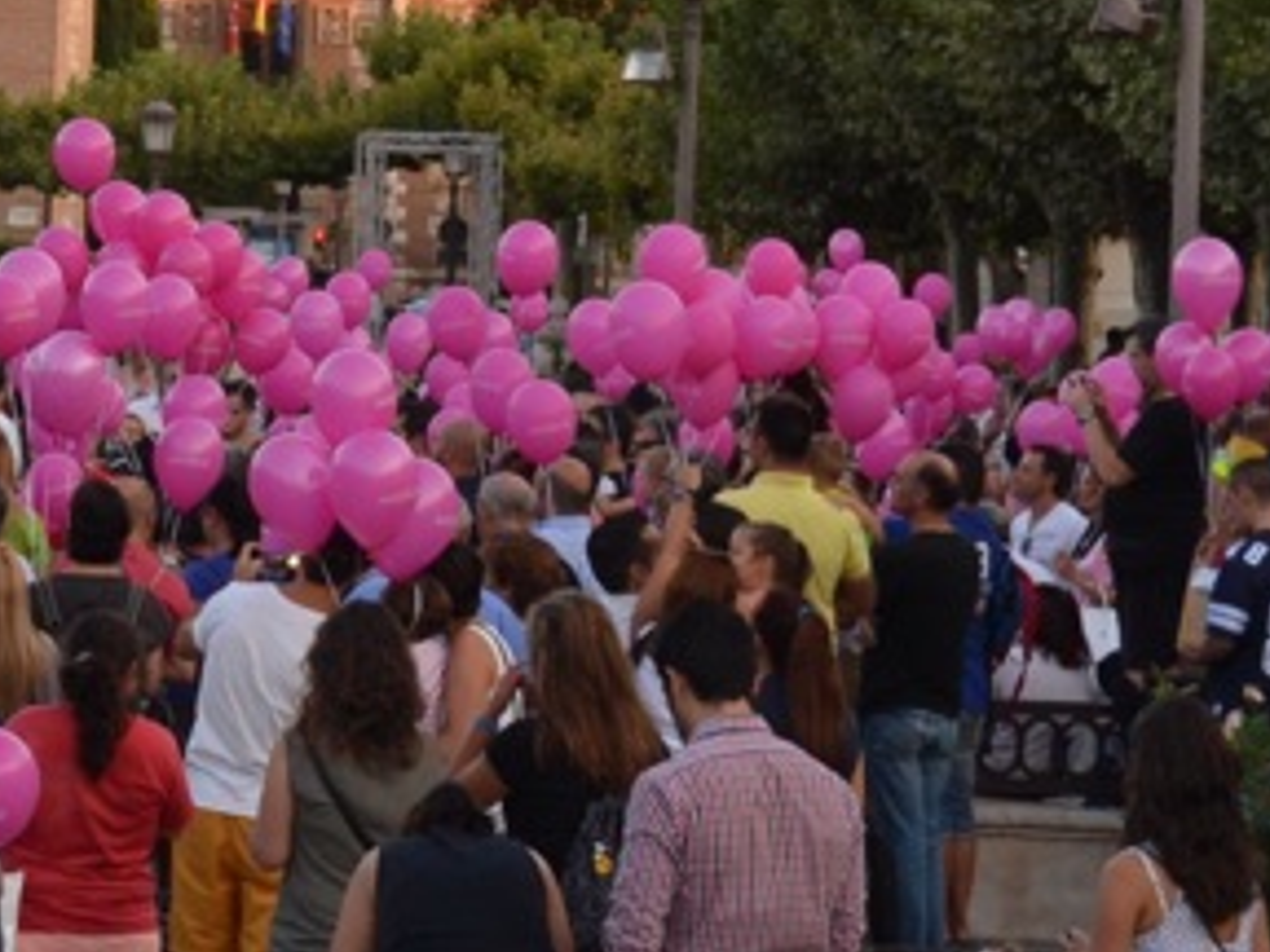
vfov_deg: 8.7
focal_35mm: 168
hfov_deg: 11.5
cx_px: -291
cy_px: -242
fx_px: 6164
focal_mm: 28
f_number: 5.6
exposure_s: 1/125
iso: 320
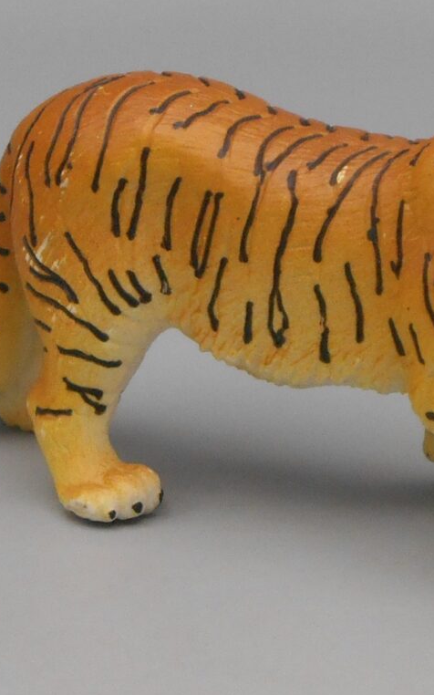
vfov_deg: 18.3
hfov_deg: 11.5
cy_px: 348
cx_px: 322
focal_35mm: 114
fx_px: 2158
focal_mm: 14.3
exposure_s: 1/250
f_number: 4.7
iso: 280
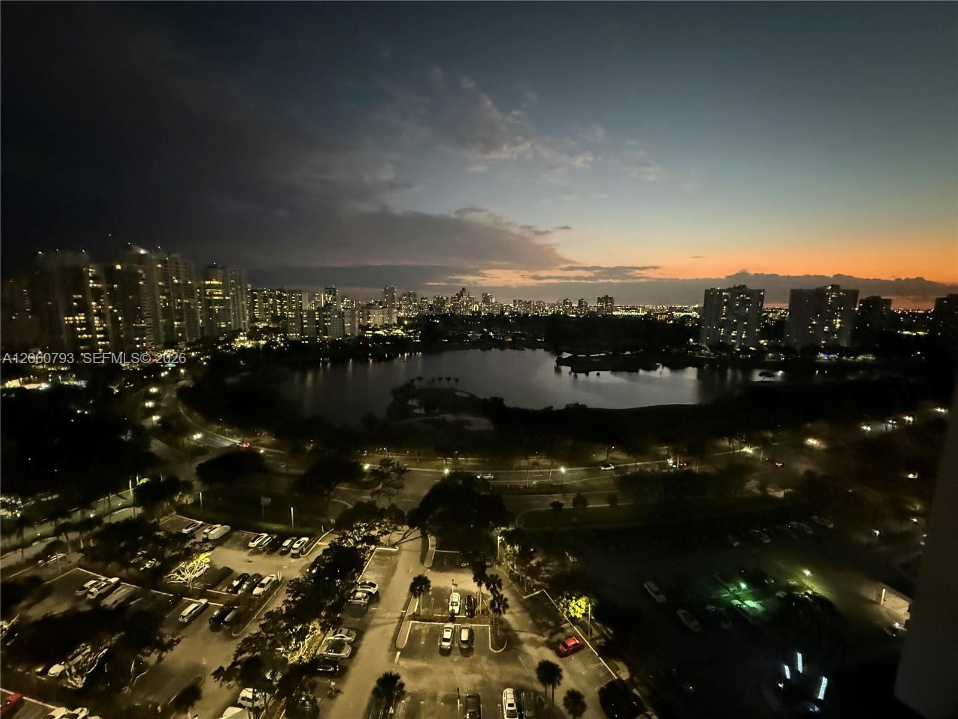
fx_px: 387
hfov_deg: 102.1
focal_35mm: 14
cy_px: 360
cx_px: 479
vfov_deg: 85.7
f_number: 2.2
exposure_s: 1/30
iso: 2000
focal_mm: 2.22
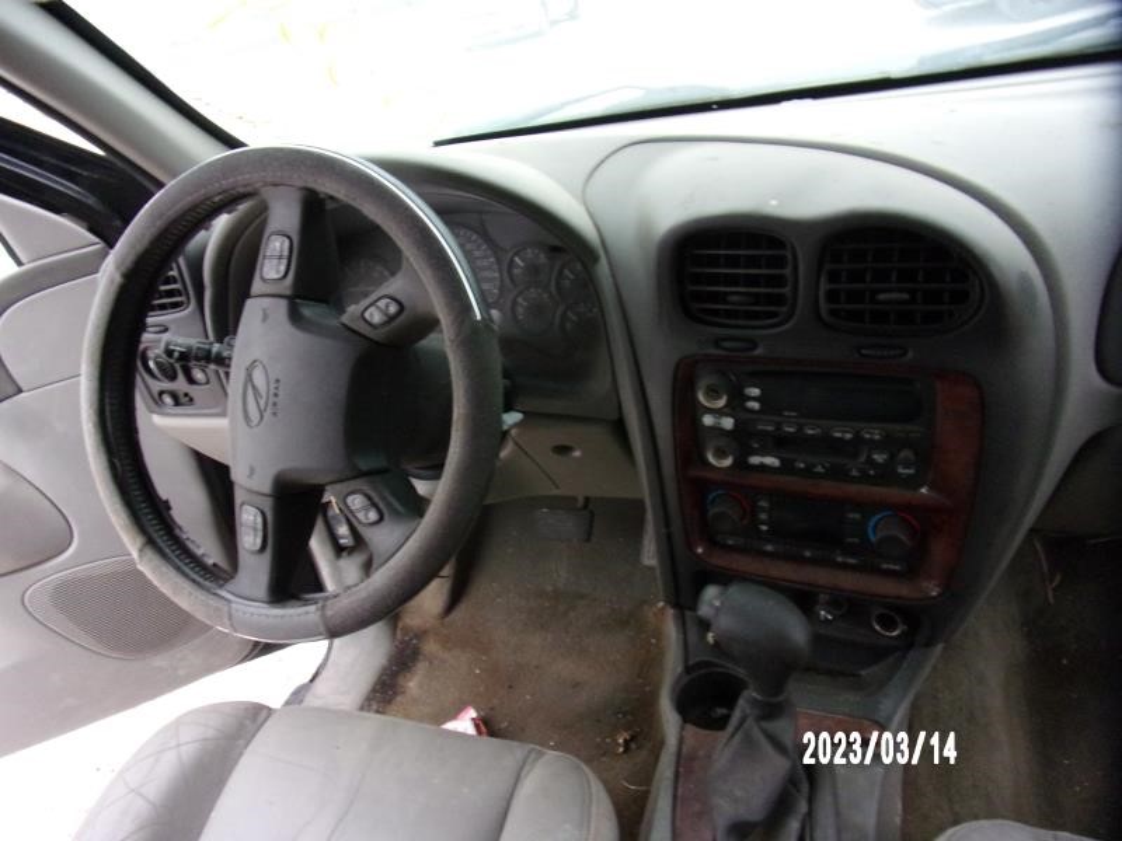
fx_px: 778
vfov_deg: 56.8
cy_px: 420
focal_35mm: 24
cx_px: 561
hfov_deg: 71.6
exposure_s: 1/34
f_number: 3.3
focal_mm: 4.3
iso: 300
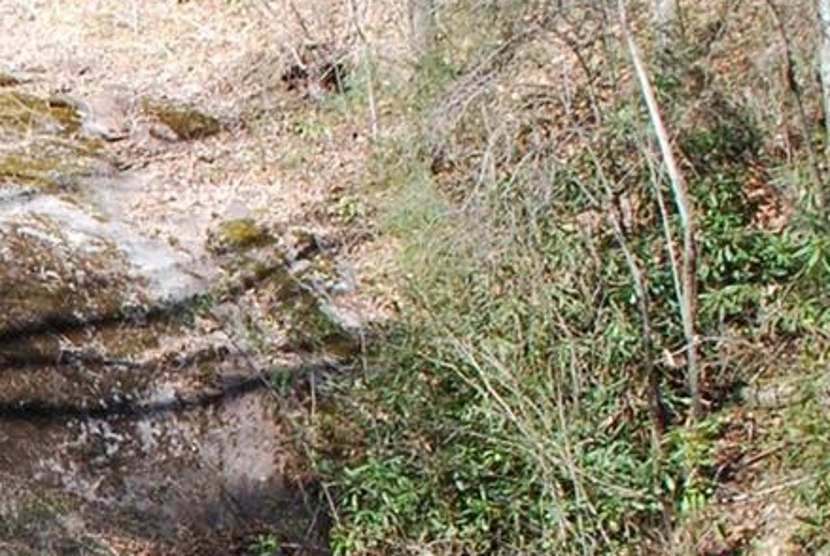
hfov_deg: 15.0
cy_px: 543
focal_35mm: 126
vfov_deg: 10.8
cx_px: -425
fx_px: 2909
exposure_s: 1/80
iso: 200
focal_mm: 18
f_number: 8
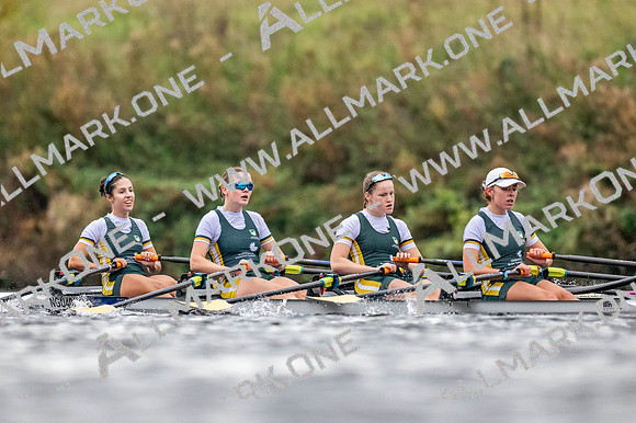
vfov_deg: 1.5
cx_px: 318
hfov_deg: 2.3
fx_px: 15890
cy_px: 212
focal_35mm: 900
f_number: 4
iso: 3600
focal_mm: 600
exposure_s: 1/2500
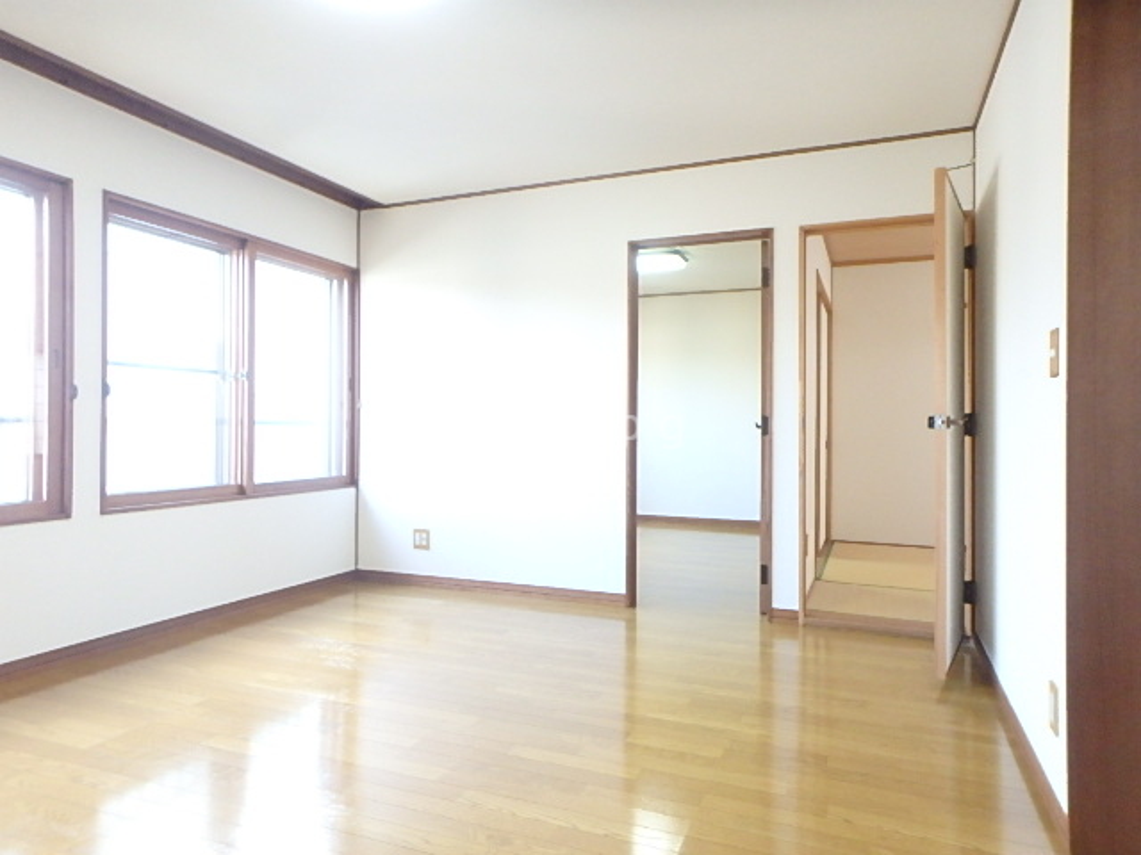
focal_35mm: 21
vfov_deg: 63.4
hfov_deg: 79.0
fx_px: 692
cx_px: 570
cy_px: 428
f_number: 3.5
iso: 640
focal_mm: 3.7
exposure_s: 1/30
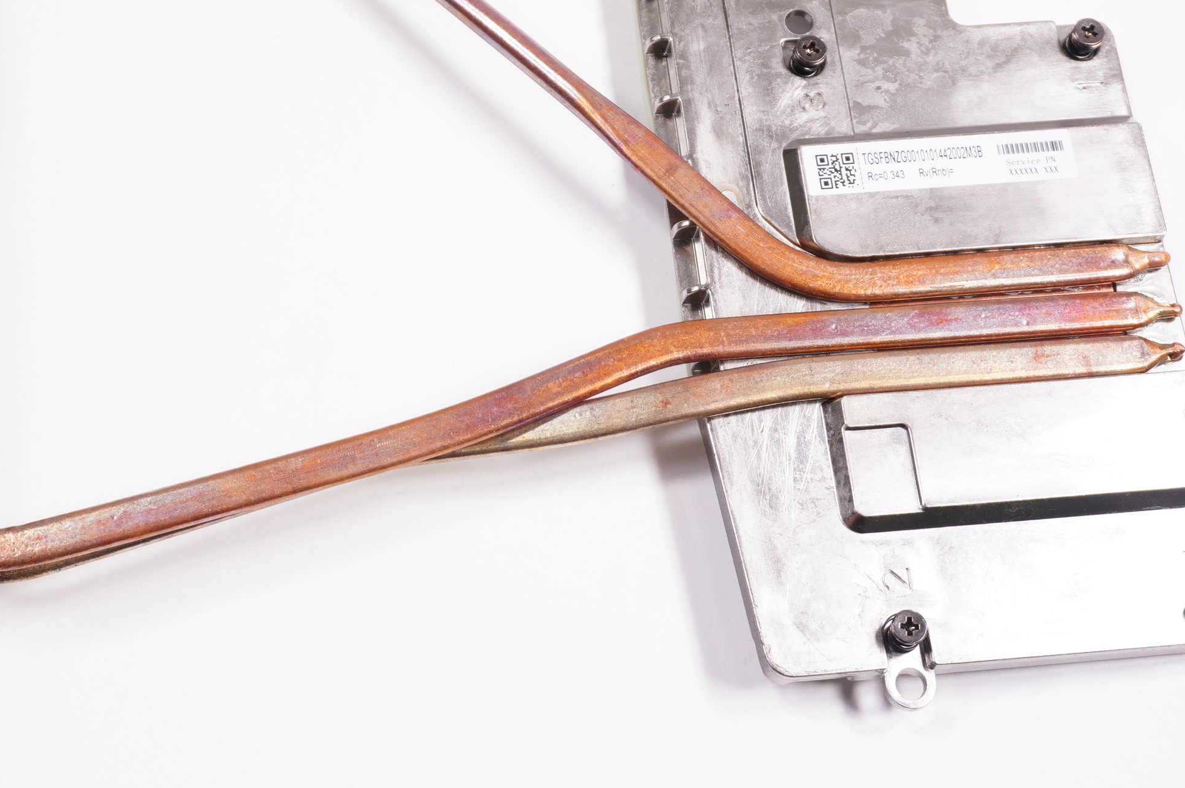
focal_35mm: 65
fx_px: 2137
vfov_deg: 20.9
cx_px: 446
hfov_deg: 30.9
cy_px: 315
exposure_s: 1/200
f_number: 5.6
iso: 400
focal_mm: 28
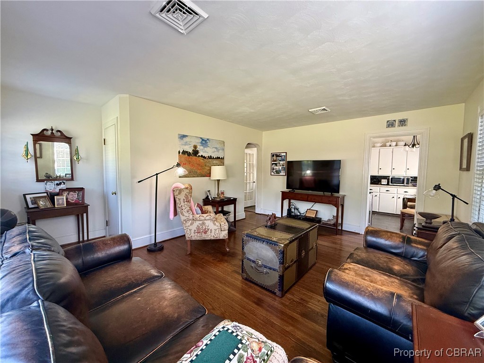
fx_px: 196
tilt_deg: -3.2
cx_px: 242
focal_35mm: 14
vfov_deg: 85.7
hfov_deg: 102.1
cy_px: 182
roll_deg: -0.9
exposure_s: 1/99
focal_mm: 2.22
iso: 250
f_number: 2.2
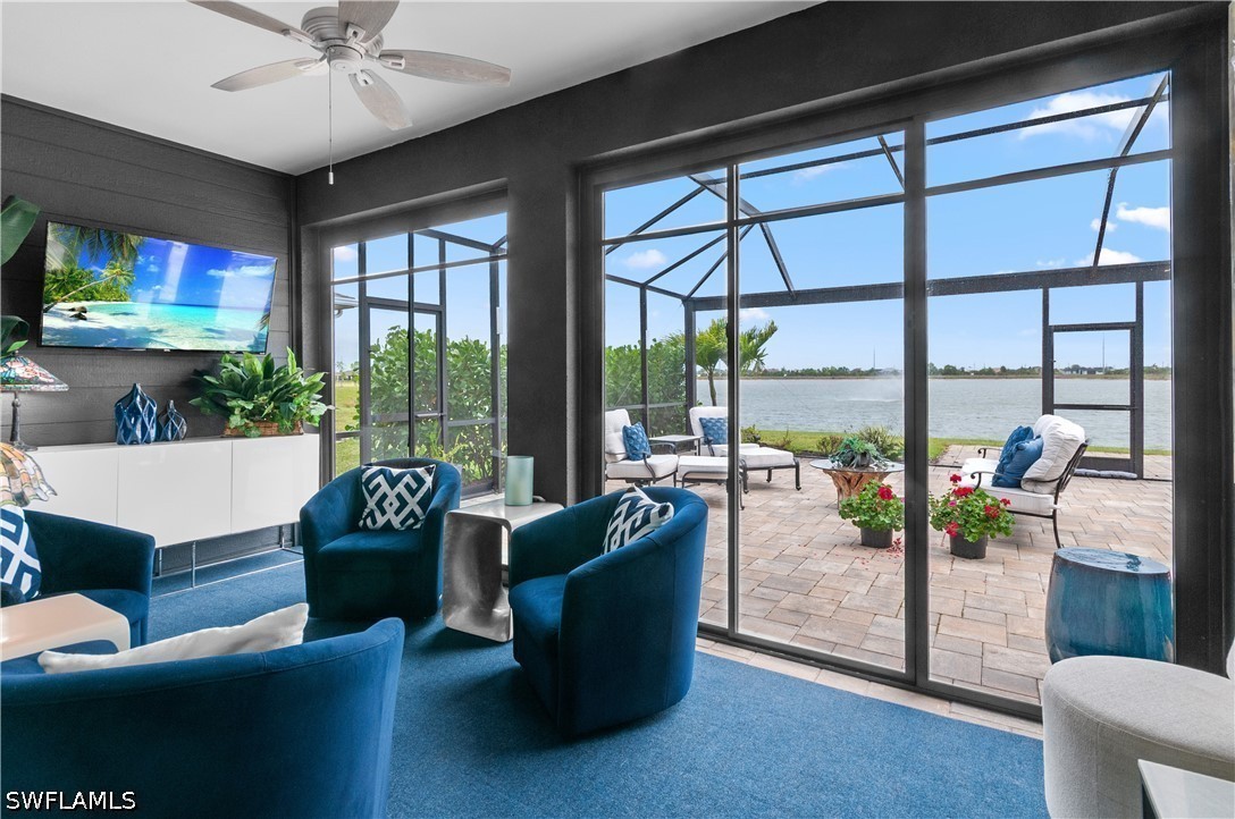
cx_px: 618
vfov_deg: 77.1
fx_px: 514
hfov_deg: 100.5
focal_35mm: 15
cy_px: 410
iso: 200
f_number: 8
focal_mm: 10
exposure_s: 1/13
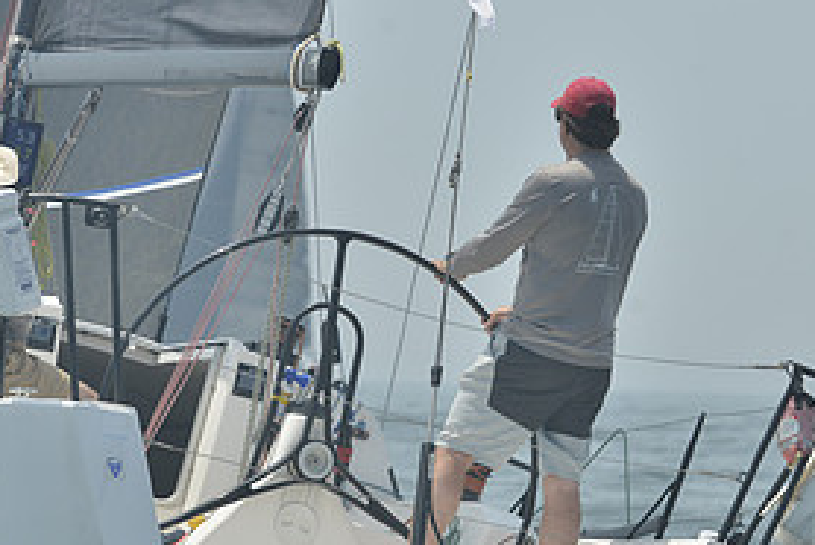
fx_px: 9450
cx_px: 273
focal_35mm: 417
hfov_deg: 4.9
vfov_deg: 3.3
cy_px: 374
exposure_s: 1/1000
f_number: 8
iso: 280
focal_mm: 200
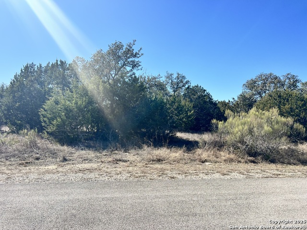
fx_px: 231
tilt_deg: +1.2
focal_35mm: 26
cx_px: 154
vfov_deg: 53.1
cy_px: 115
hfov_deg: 67.3
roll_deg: -0.3
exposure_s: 1/3968
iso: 50
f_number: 1.5
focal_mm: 5.7
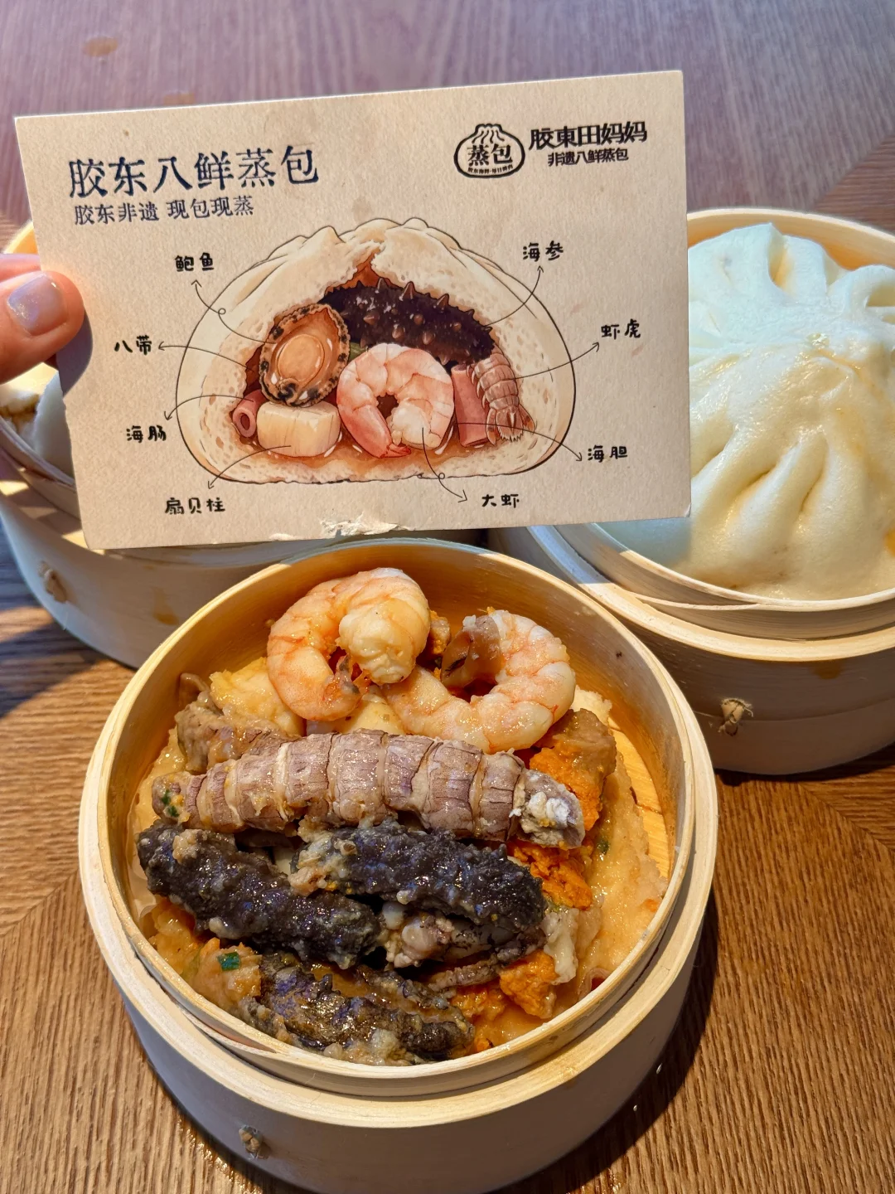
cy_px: 597
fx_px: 1655
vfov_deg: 39.7
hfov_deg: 30.3
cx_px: 448
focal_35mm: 48
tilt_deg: -55.3
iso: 64
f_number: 1.78
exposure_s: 1/297
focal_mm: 6.76
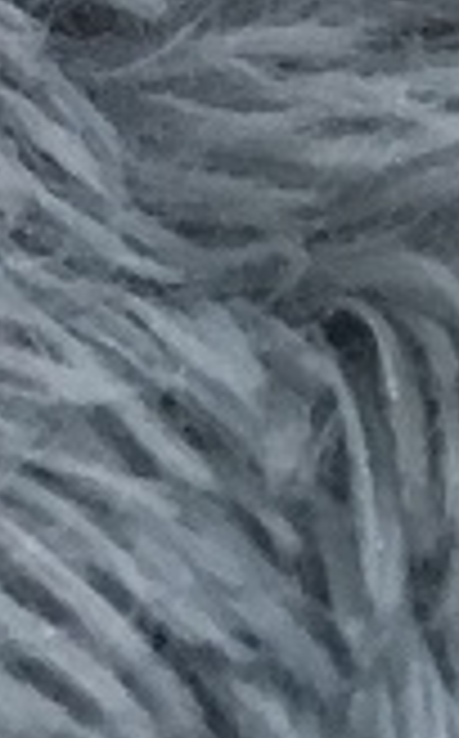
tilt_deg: -11.8
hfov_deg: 5.2
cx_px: -1296
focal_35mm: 225
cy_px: -1629
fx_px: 4519
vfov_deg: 7.8
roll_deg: -1.3
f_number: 2.2
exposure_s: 1/33
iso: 80
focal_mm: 4.15
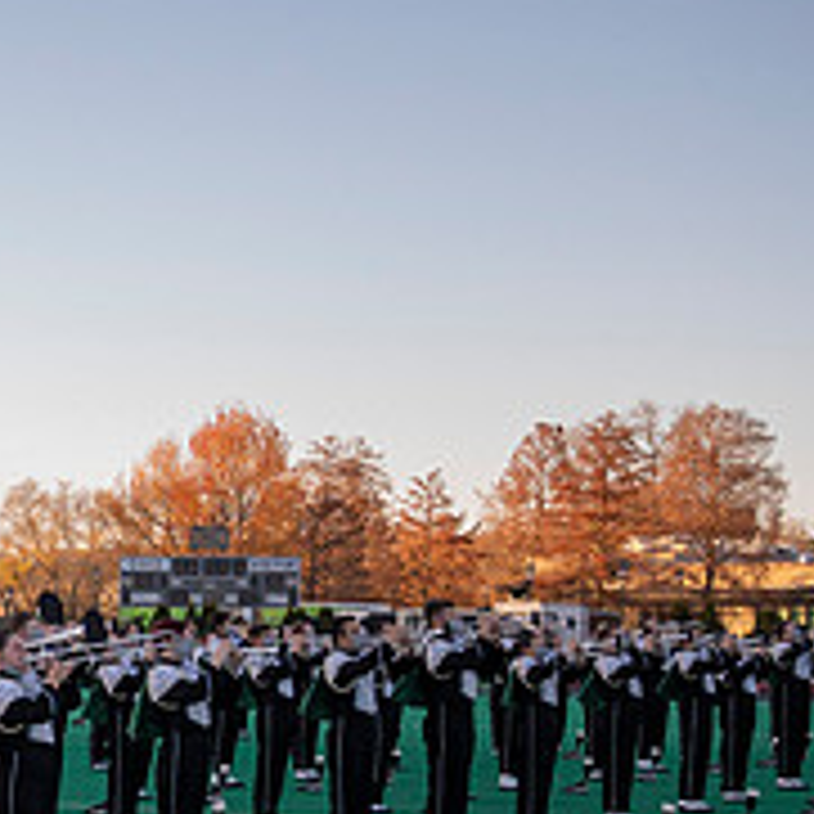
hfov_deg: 17.3
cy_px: 657
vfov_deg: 19.1
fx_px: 2394
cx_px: -423
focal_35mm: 90
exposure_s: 1/3200
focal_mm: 33
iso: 2000
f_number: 4
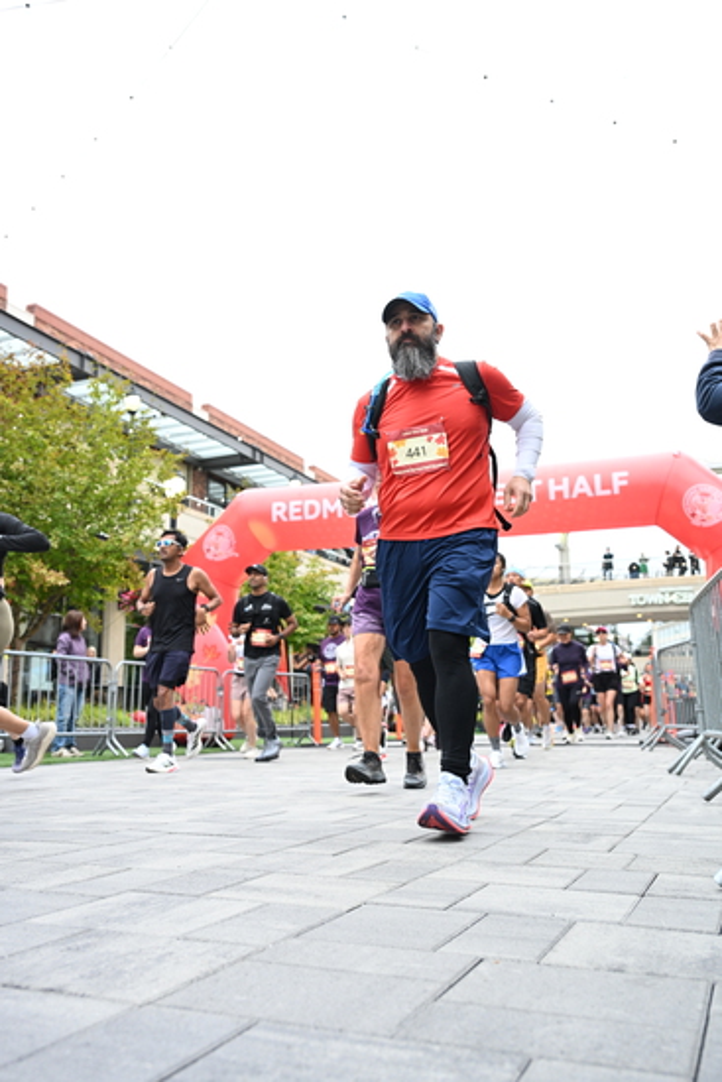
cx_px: 361
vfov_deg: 60.3
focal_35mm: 31
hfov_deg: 42.3
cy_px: 541
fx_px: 932
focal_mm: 31
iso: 2000
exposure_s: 1/640
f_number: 4
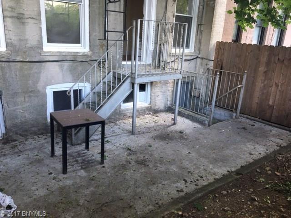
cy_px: 109
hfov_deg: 61.7
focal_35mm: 29
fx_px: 244
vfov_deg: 48.2
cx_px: 146
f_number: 2.2
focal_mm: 4.15
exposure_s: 1/30
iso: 40
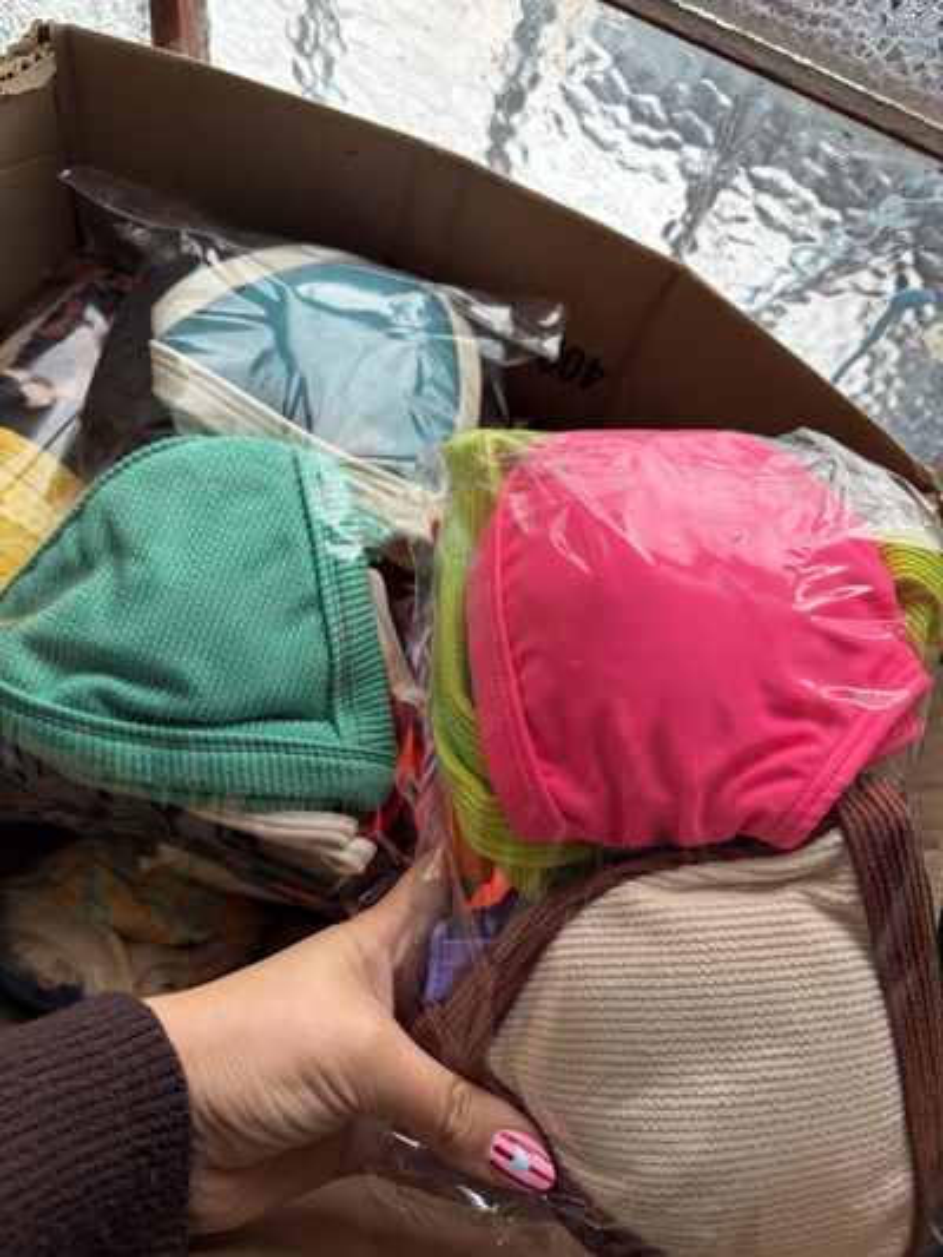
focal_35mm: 26
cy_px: 628
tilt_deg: -63.0
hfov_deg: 53.1
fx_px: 944
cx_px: 472
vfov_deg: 67.3
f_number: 1.6
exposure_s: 1/139
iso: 64
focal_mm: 5.96
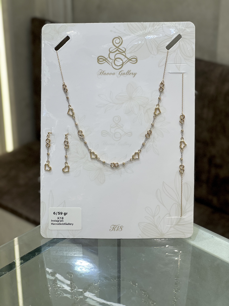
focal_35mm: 77
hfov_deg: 19.1
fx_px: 679
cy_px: 153
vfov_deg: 25.3
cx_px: 114
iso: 25
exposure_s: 1/100
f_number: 2.8
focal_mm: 9
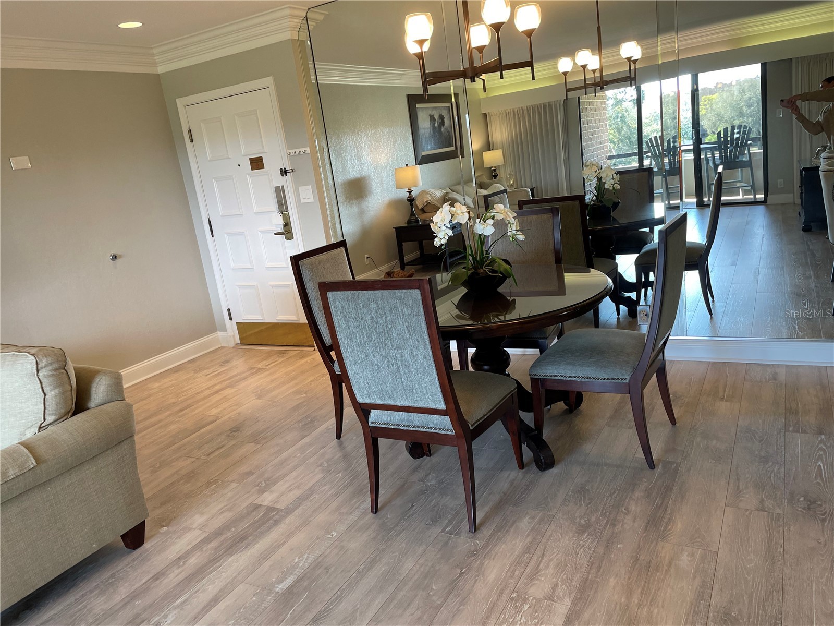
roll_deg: +8.7
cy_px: 313
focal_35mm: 26
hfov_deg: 67.3
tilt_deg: -13.8
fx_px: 626
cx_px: 417
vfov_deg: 53.1
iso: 64
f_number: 1.6
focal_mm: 4.2
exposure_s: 1/60
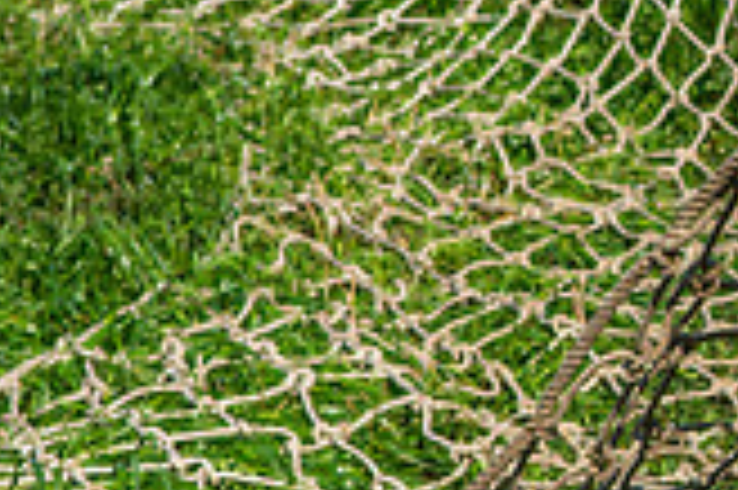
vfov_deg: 4.7
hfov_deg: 6.9
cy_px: 97
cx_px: 1251
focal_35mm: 292
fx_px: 5980
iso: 100
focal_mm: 55
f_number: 4
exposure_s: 1/8000
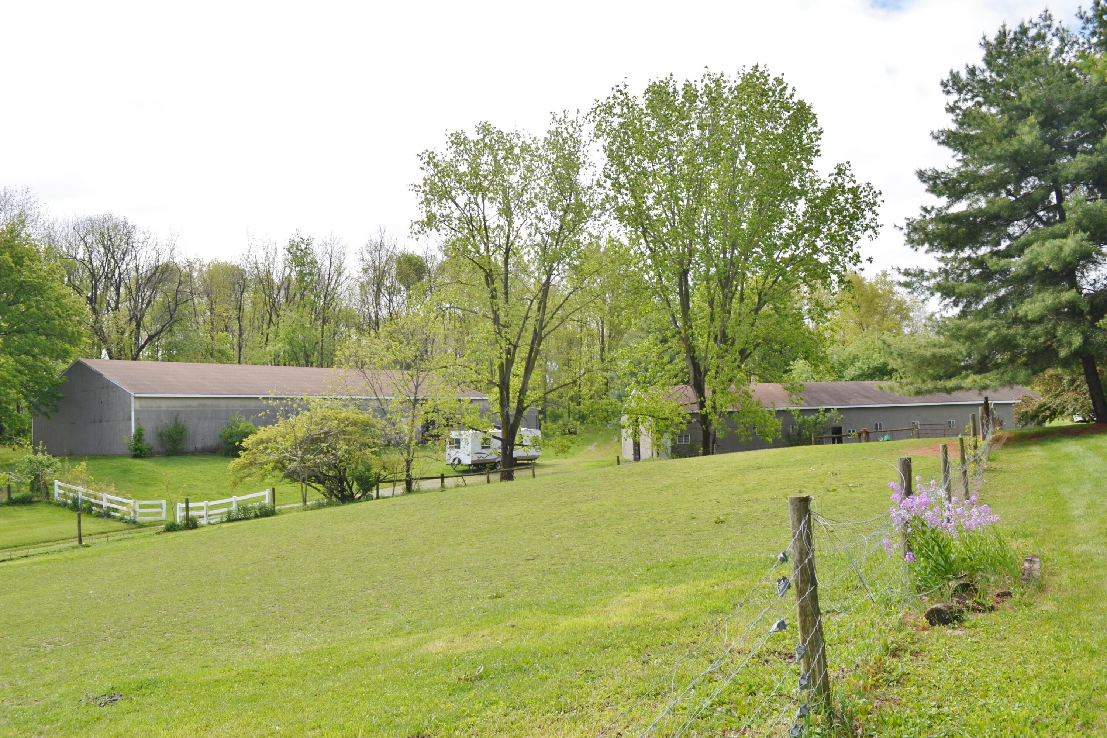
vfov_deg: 43.6
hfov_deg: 61.9
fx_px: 922
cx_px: 554
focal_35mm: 30
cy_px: 369
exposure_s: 1/200
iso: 100
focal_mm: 20
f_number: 9
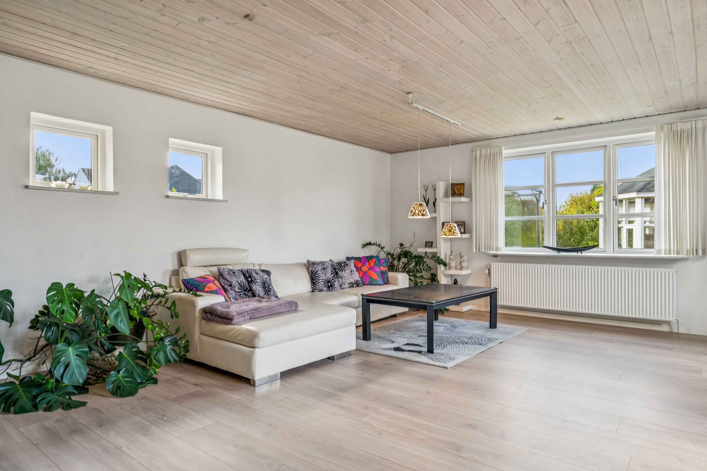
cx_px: 354
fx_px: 432
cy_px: 236
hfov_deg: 78.6
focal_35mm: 22
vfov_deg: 57.2
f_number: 8
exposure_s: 1/15
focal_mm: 22
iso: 200
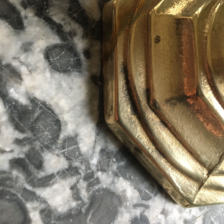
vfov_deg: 47.0
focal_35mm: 35
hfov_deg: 47.2
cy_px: 92
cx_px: 113
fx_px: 256
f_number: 2.2
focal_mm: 4.15
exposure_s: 1/25
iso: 200
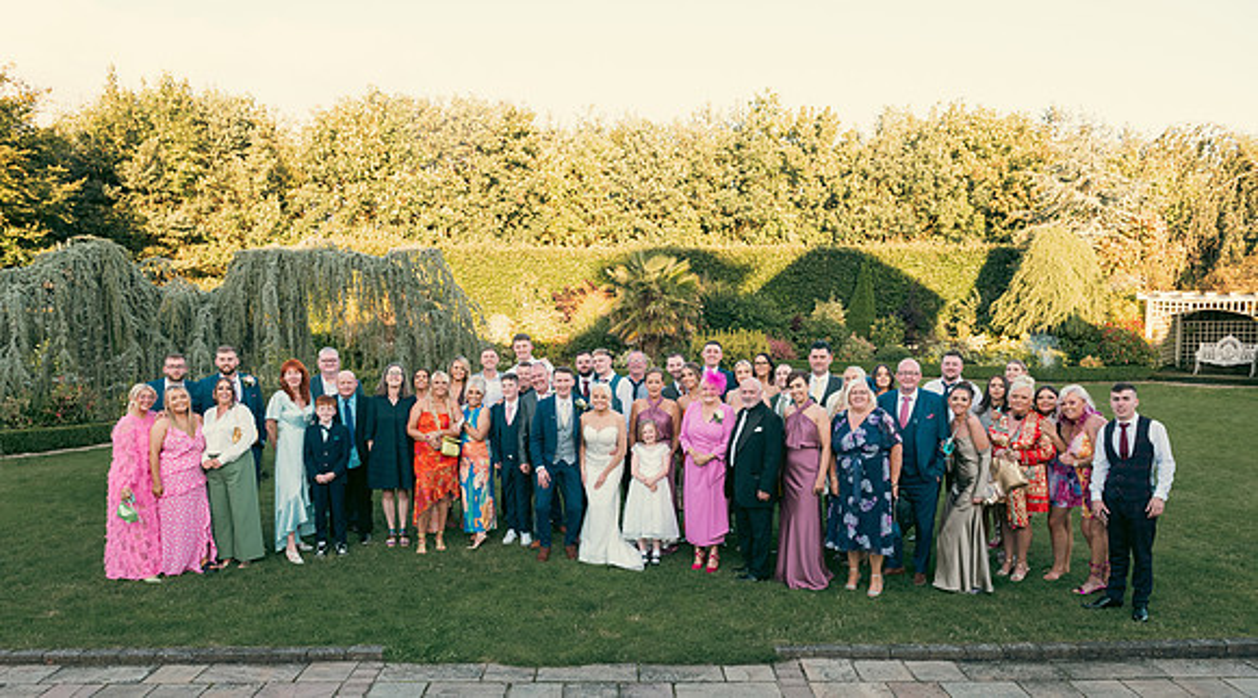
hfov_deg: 73.5
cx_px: 630
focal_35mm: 25
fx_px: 843
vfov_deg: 44.8
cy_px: 415
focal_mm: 24
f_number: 6.3
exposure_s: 1/160
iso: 400
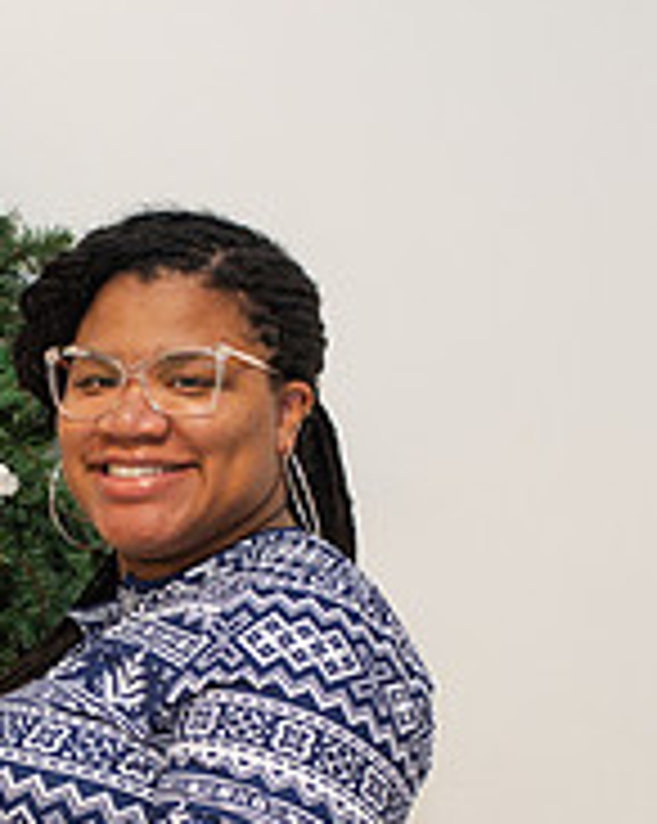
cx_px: 63
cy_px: 774
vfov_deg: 15.6
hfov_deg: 12.5
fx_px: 2970
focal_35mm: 122
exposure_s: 1/200
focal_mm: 35
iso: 900
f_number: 3.5
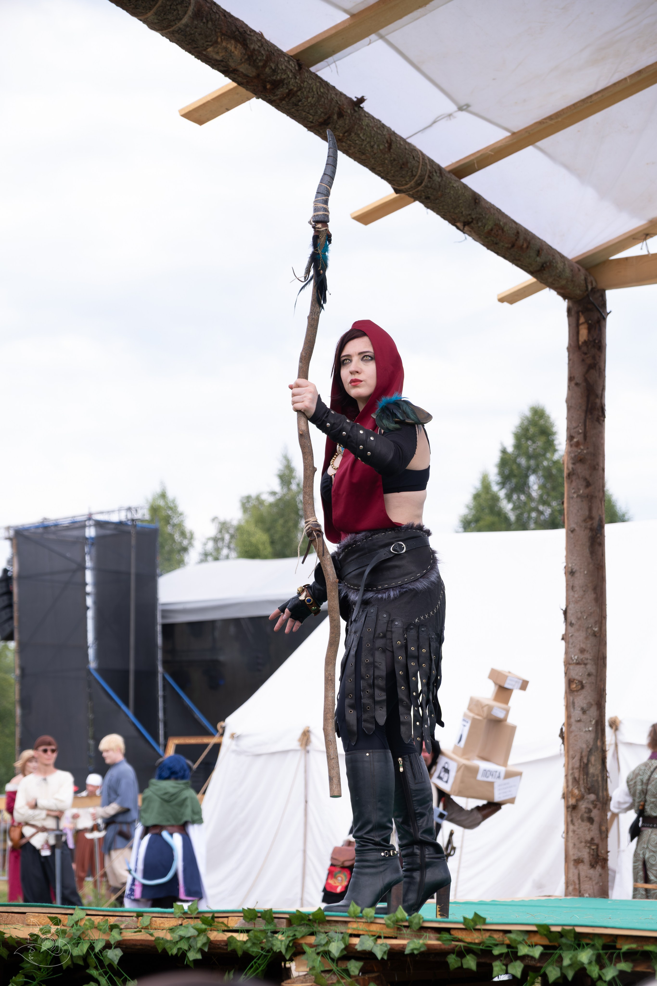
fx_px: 2272
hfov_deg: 16.5
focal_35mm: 83
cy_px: 493
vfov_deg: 24.5
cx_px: 328
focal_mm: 55
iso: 250
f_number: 4
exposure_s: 1/800
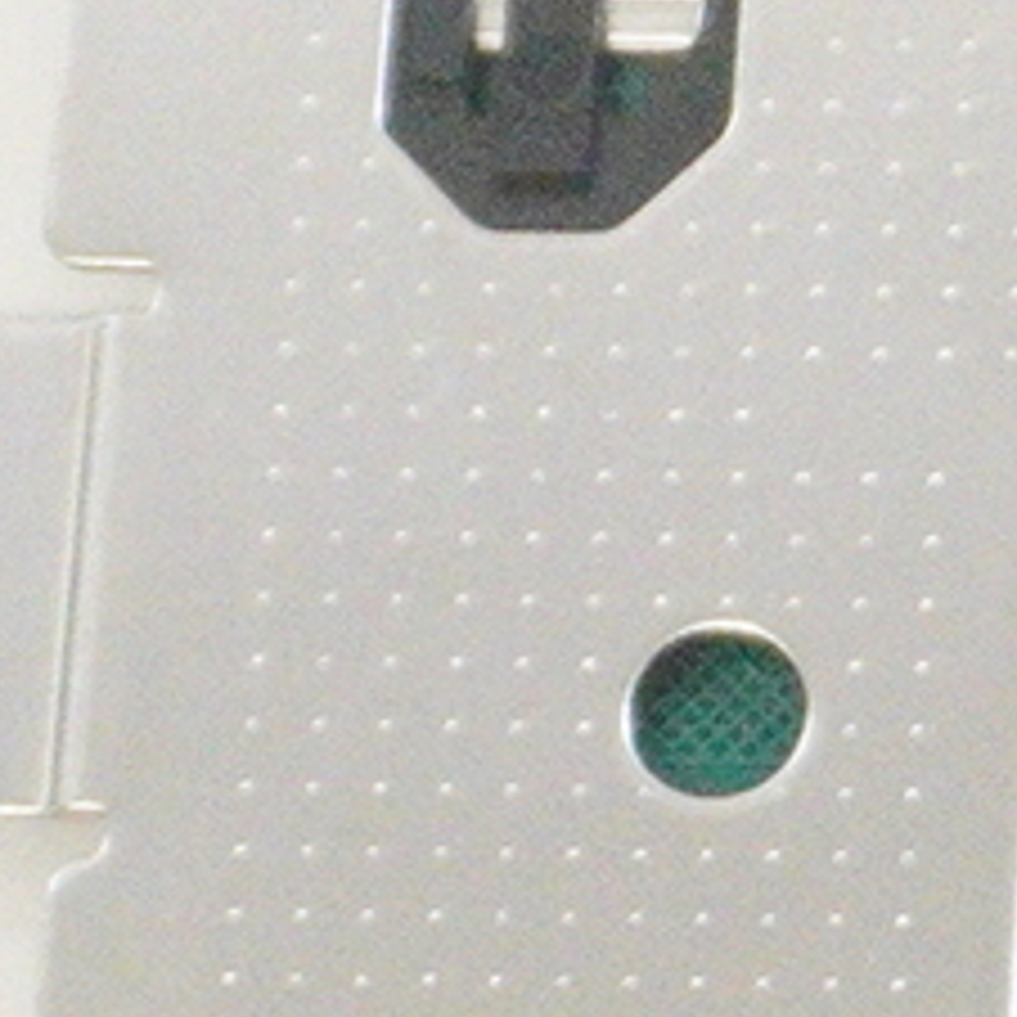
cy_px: 896
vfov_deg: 4.6
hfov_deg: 4.4
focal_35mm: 381
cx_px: 3348
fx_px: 12654
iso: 5000
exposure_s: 1/200
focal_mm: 27
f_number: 5.6
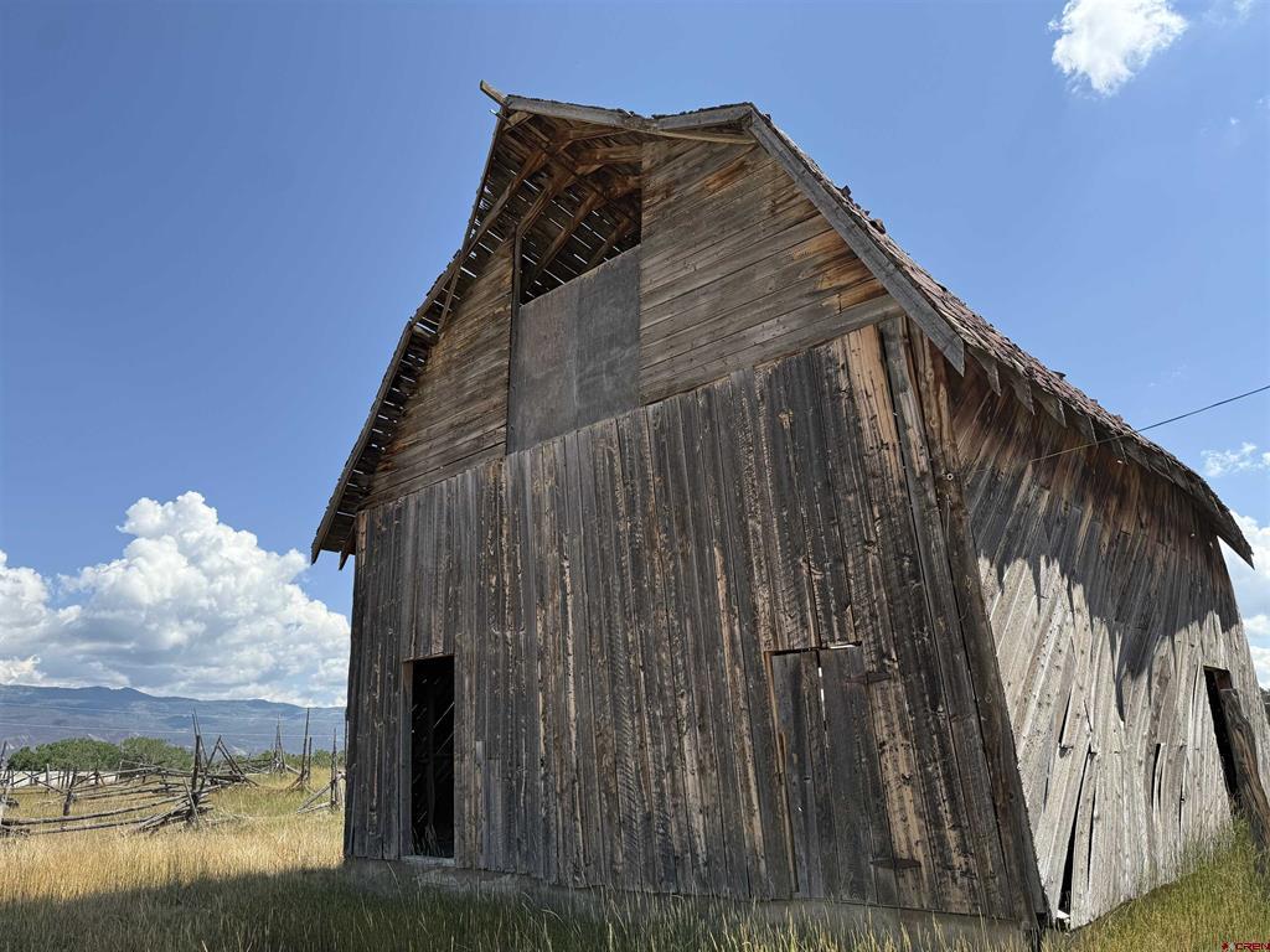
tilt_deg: +17.6
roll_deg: +0.1
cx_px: 635
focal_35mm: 24
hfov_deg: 71.6
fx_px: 881
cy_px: 476
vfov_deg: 56.8
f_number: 1.78
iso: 80
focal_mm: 6.76
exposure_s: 1/3584
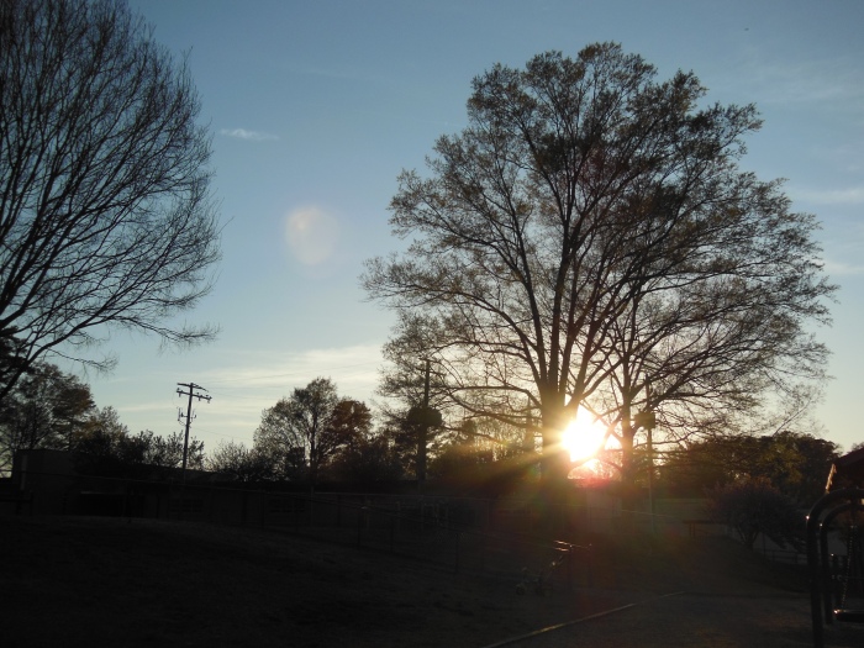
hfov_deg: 47.9
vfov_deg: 36.8
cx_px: 432
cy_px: 324
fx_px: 973
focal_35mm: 39
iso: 125
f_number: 4.1
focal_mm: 6.9
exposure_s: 1/1250
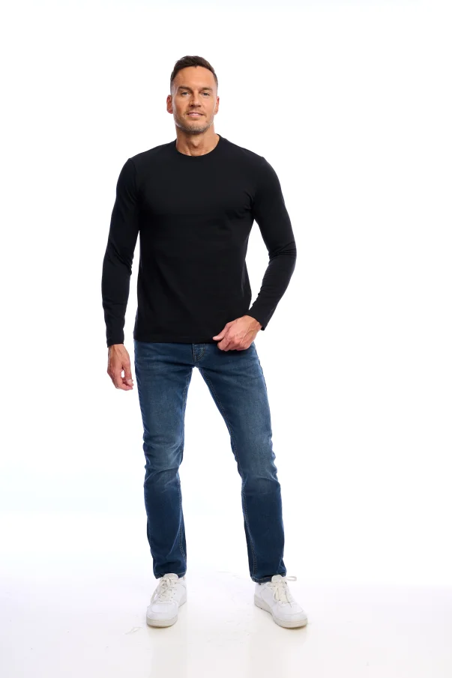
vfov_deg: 42.8
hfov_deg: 29.2
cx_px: 226
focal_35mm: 46
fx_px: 867
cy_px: 339
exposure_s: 1/160
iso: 160
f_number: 8
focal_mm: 46
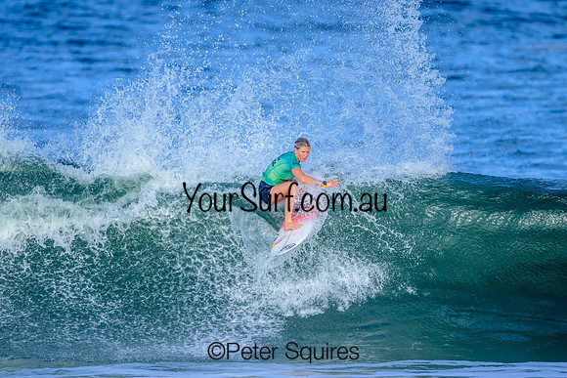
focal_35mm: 864
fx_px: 13603
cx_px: 290
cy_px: 204
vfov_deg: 1.6
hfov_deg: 2.4
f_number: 6.3
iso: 560
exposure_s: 1/2000
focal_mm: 800
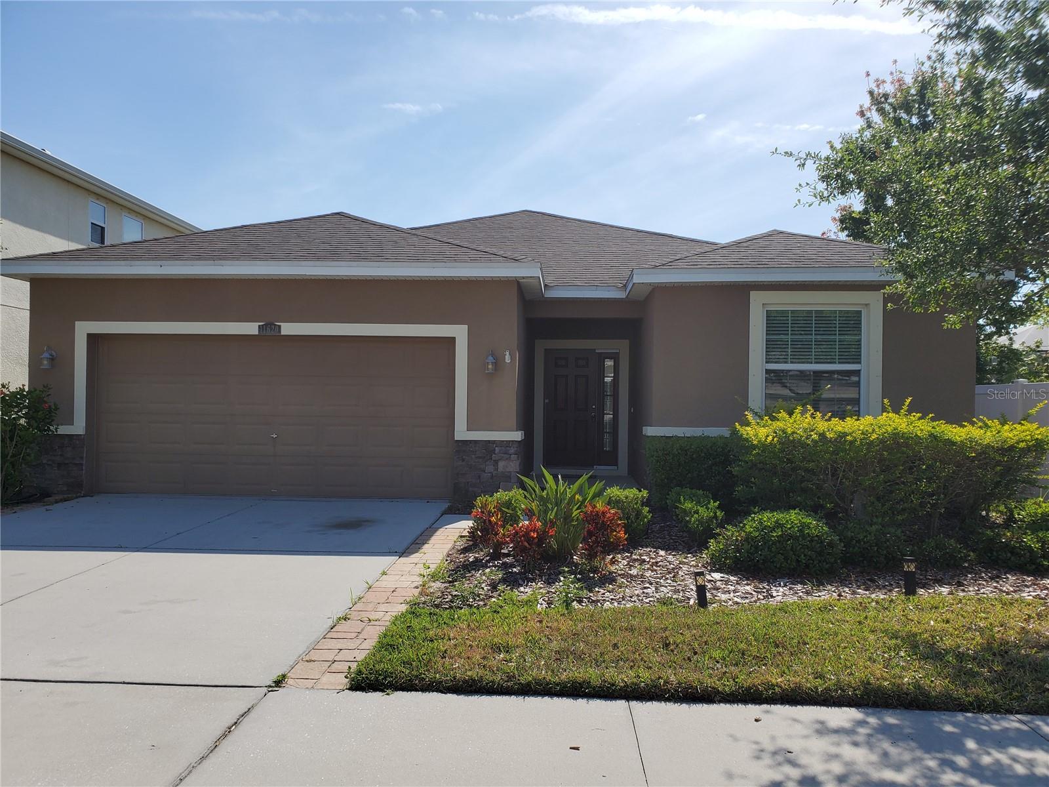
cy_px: 394
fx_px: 788
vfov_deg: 53.1
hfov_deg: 67.3
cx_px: 524
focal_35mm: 26
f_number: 2.4
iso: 50
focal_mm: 4.3
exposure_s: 1/1946
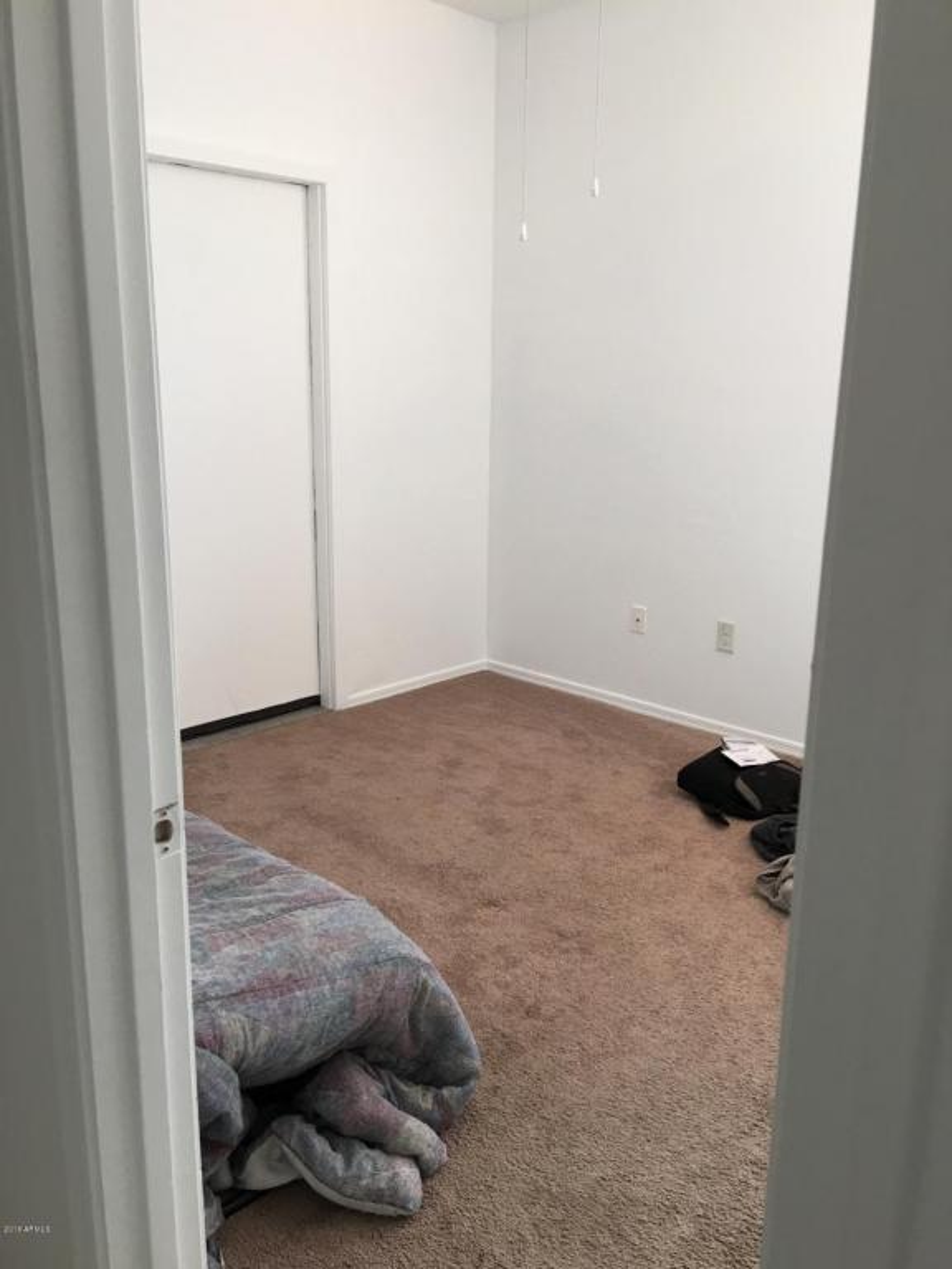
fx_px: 1063
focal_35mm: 29
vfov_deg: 61.7
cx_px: 476
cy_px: 634
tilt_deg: -14.2
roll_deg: -1.6
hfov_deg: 48.2
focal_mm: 4.15
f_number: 2.2
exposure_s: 1/33
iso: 32
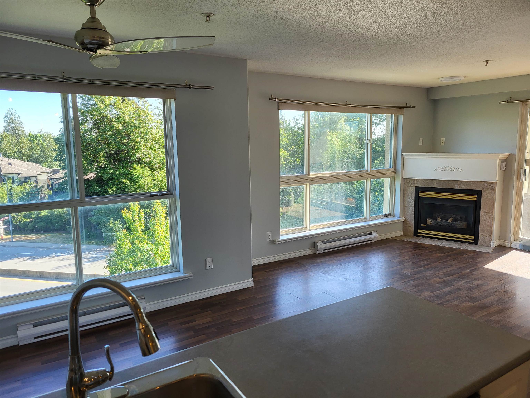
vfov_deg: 53.1
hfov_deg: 67.3
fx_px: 398
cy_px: 199
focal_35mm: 26
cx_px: 265
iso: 40
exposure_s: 1/159
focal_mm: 5.4
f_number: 1.8
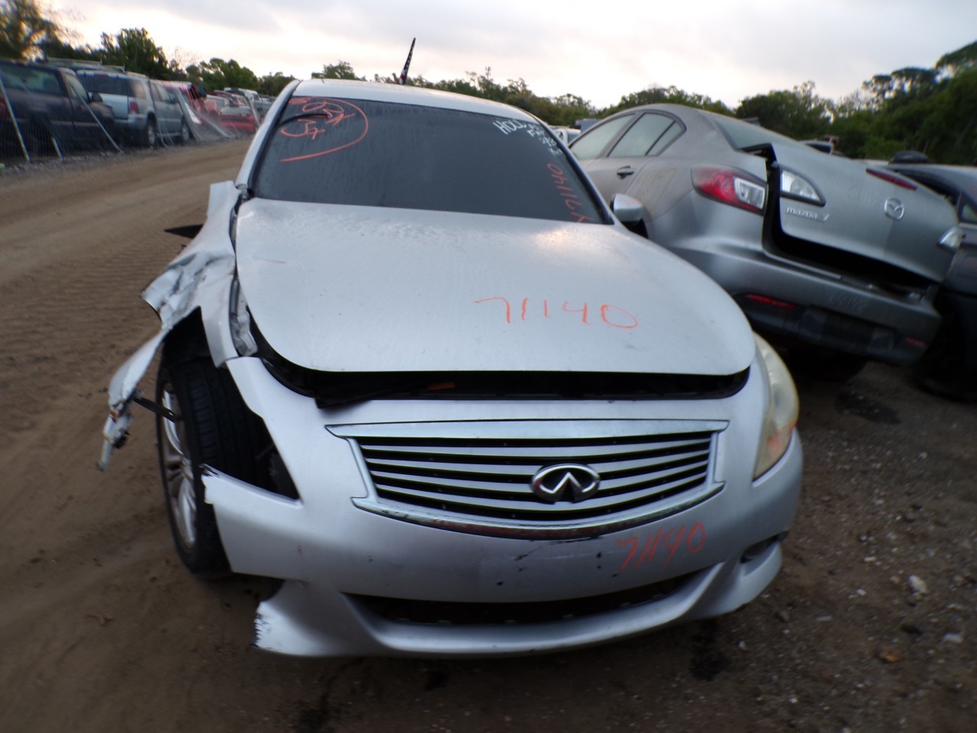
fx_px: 677
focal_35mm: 24
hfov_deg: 71.6
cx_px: 488
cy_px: 366
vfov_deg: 56.8
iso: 100
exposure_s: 1/70
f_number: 3
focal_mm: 4.3
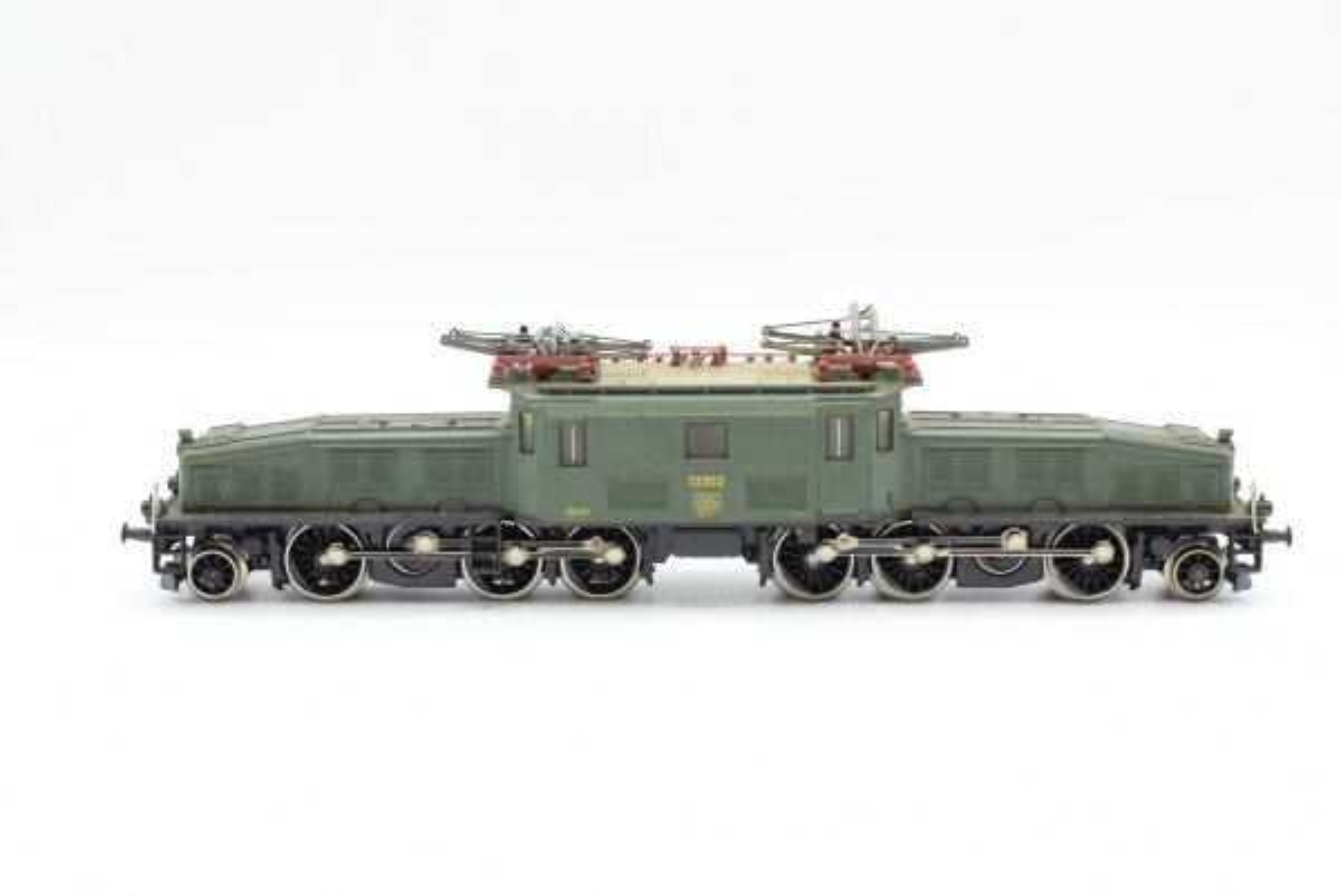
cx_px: 670
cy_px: 448
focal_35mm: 52
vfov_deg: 25.8
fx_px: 1957
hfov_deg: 37.8
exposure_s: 1/125
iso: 400
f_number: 8
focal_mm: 35
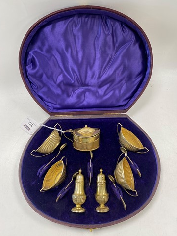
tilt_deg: -67.3
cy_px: 120
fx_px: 184
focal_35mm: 27
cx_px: 89
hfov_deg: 51.4
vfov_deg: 65.3
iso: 100
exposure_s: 1/100
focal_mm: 4.25
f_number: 1.8
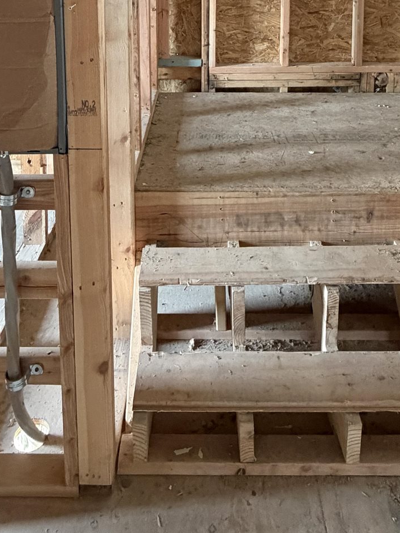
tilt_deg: -7.3
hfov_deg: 41.8
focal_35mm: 34
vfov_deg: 44.9
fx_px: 524
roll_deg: +0.0
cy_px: -10
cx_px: 191
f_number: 2.2
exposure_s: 1/60
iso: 640
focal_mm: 2.22
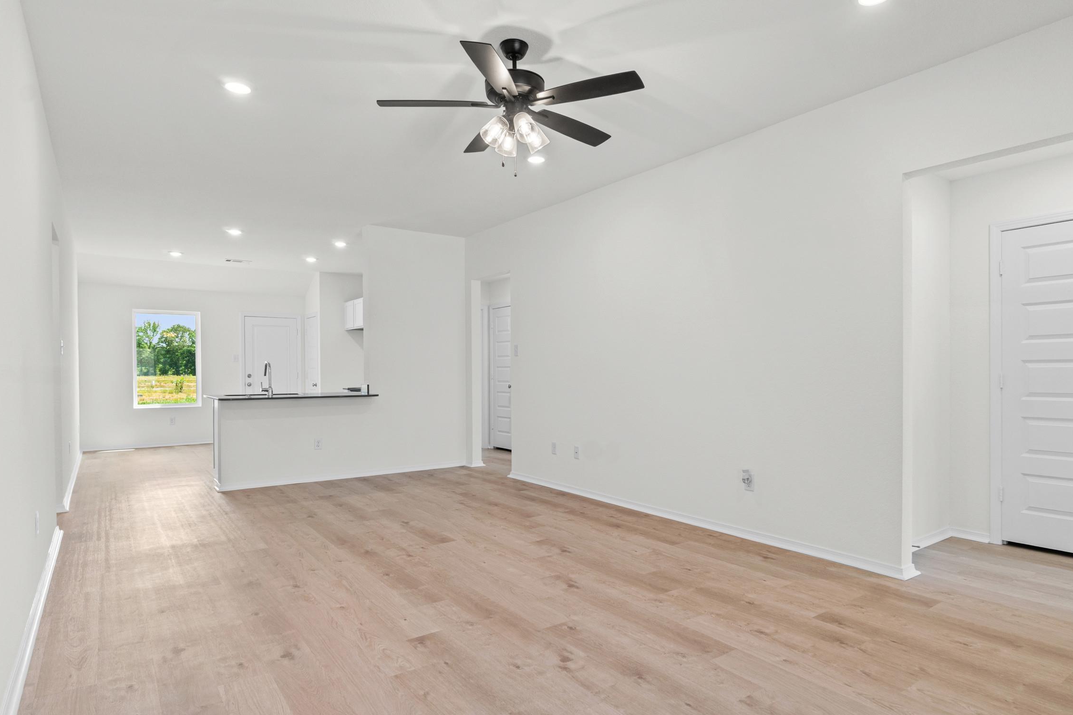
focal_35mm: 20
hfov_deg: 83.9
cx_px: 576
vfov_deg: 61.9
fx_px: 596
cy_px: 374
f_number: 9
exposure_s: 1/6
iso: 250
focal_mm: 12
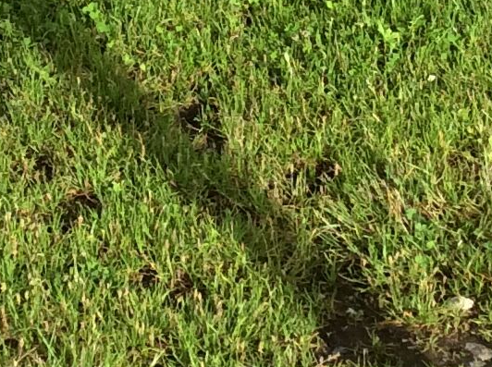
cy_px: -164
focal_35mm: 156
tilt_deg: -21.9
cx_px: 267
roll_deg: -1.2
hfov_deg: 12.7
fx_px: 2213
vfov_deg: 9.3
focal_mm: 3.3
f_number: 2.4
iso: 32
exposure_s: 1/319
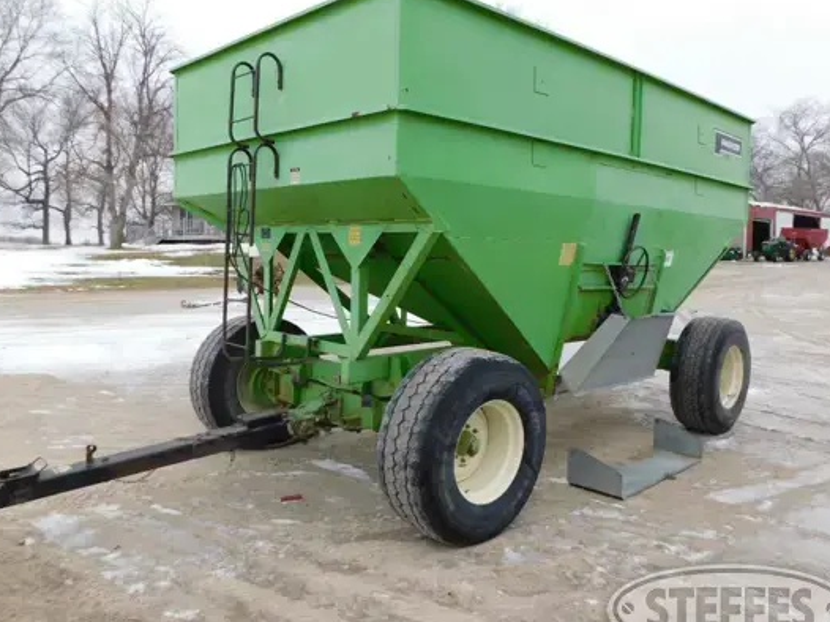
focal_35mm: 28
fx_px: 671
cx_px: 382
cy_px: 294
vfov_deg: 49.7
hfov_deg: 63.4
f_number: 3
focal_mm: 4
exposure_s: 1/640
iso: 125
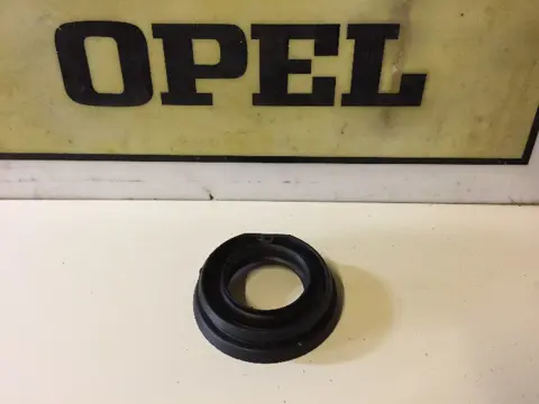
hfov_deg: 61.7
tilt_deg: -38.2
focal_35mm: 29
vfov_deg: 48.2
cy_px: 202
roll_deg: -2.1
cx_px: 270
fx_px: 452
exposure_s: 1/33
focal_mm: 4.15
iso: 250
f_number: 2.2
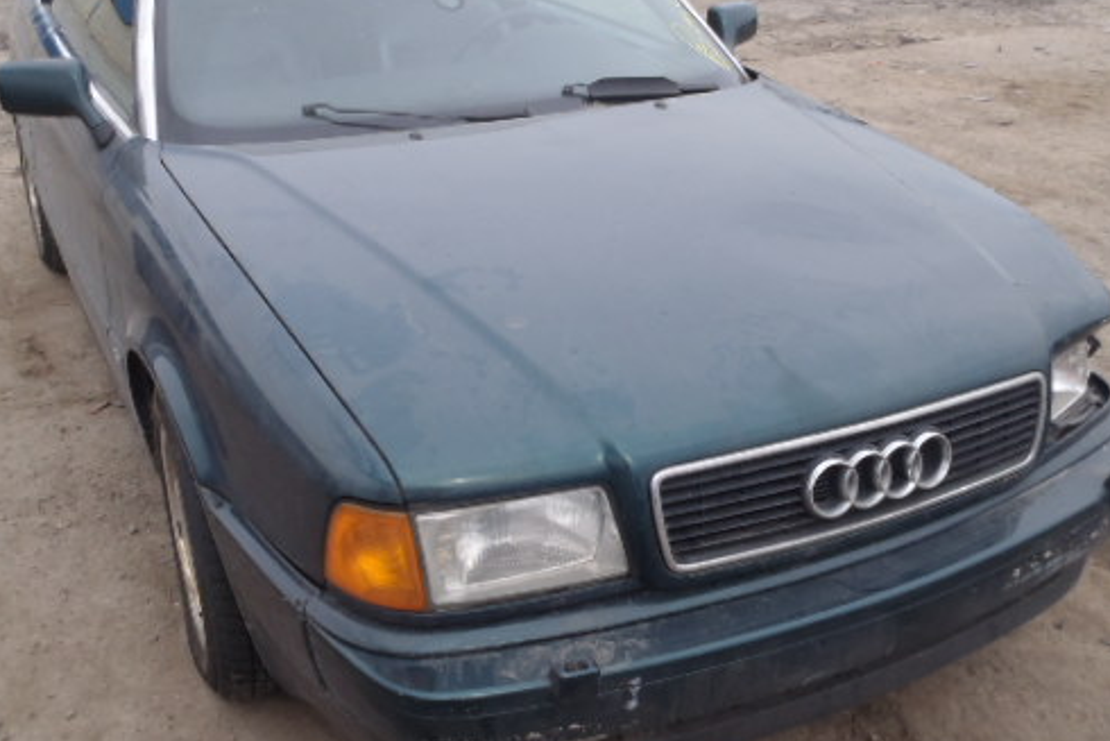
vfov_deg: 35.1
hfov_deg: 50.7
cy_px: 369
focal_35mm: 38
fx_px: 1172
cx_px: 560
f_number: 4.5
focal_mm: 5
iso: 80
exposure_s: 1/250
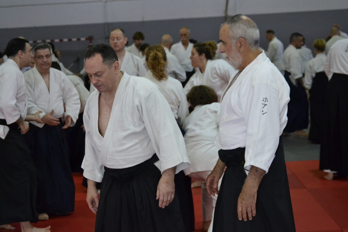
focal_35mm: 82
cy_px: 116
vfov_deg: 16.6
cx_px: 174
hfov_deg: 24.6
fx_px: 798
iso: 2500
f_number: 4
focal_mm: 55
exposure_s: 1/500
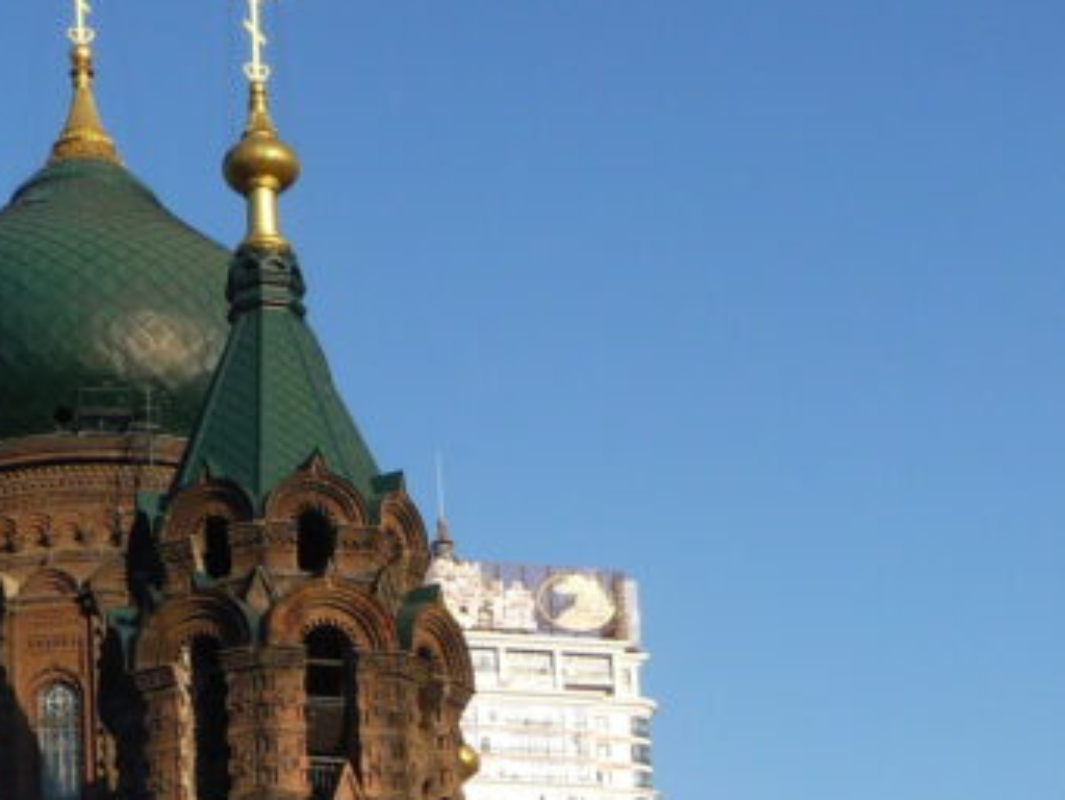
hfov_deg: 23.2
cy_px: 1116
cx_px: 353
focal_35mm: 84
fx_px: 2585
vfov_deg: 16.4
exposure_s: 1/640
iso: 100
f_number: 3.3
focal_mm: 4.7
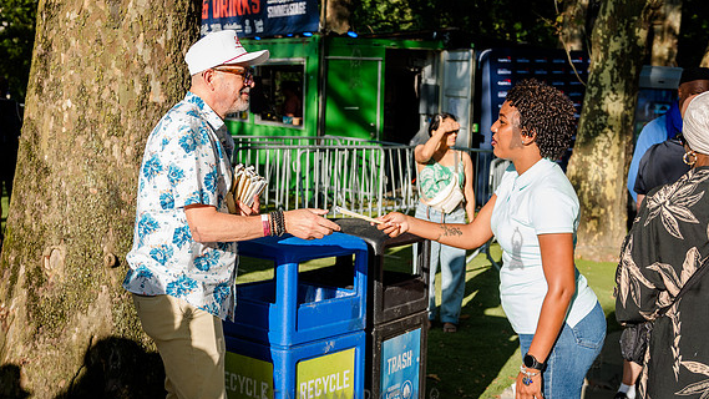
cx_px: 278
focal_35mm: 50
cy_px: 170
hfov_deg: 41.1
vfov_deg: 23.9
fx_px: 940
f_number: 3.5
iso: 500
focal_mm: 38
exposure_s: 1/1600
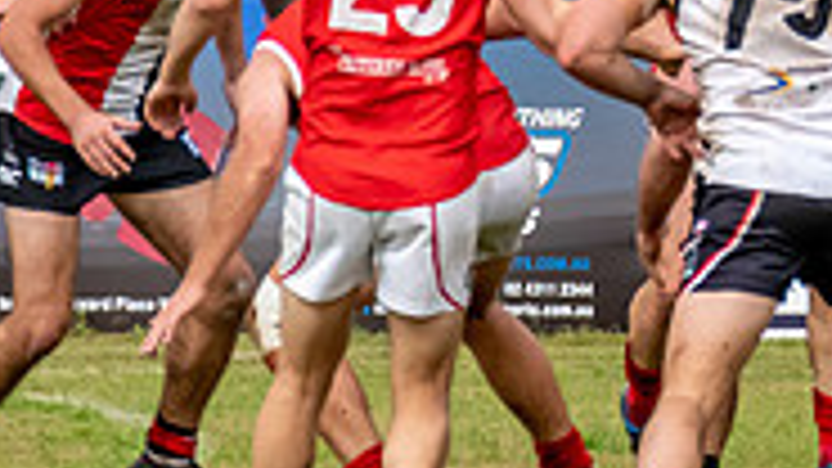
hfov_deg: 0.8
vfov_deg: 0.4
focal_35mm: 2719
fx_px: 59976
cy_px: -131
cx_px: 1182
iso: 1250
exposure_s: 1/4000
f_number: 7.1
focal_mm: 460
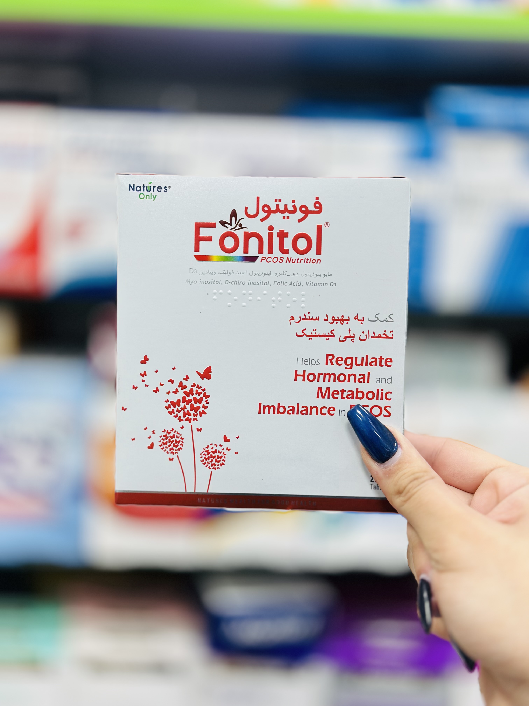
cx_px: 264
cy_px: 353
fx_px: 978
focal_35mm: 48
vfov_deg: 39.7
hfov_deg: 30.3
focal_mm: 6.86
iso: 80
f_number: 1.78
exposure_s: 1/100
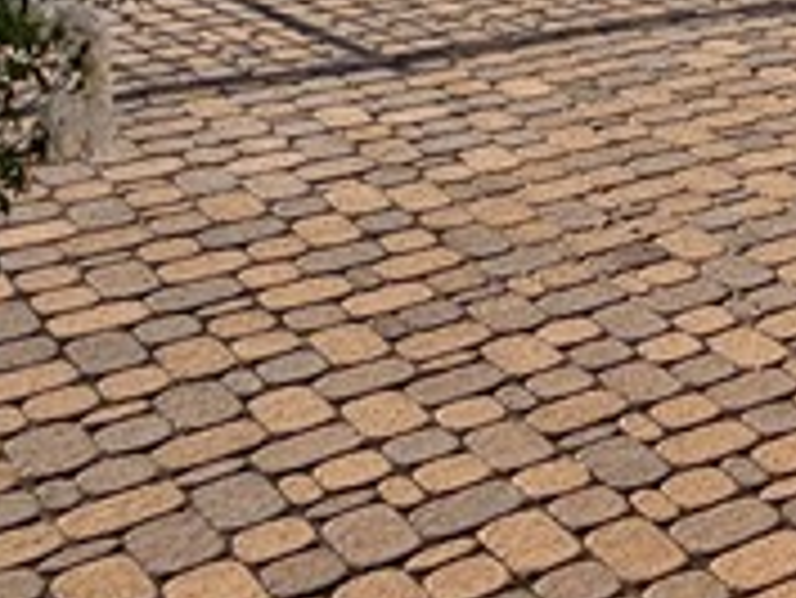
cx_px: 1102
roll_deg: -0.9
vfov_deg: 14.9
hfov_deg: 21.3
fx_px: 1864
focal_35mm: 81
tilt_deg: +2.4
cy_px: -602
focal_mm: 2.22
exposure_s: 1/2237
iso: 20
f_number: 2.2
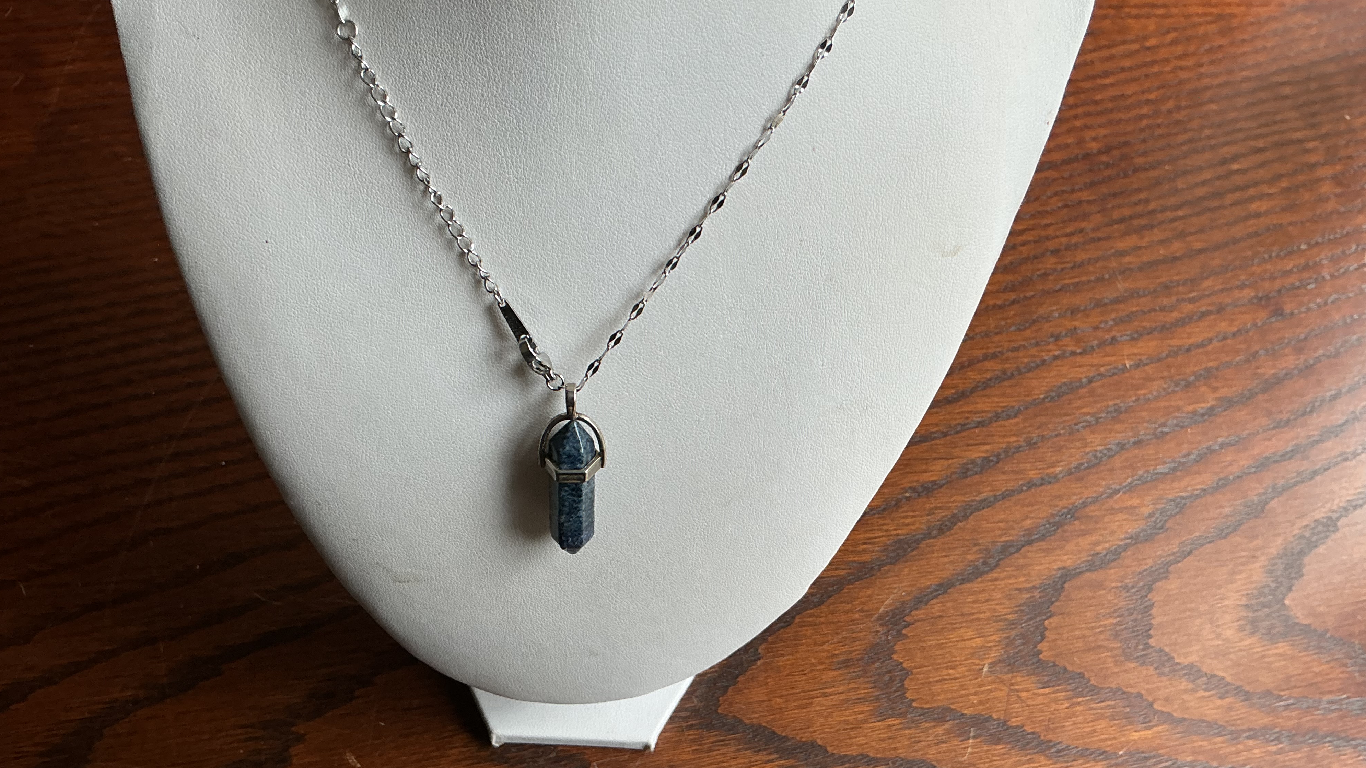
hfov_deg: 61.0
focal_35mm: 32
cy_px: 386
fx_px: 1159
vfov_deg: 36.7
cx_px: 688
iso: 20
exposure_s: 1/153
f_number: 1.8
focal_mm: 3
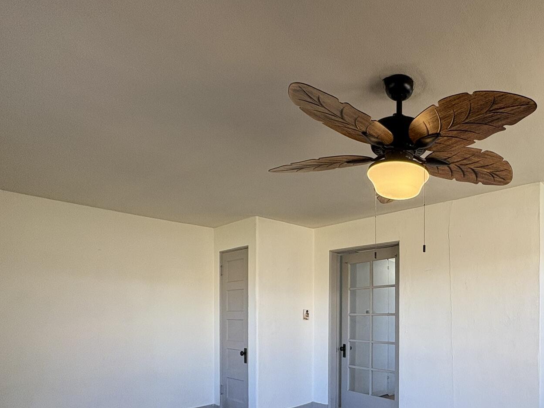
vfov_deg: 55.7
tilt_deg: +0.2
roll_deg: +0.2
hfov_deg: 69.8
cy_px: 311
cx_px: 397
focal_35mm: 23
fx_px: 361
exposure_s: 1/120
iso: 125
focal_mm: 2.22
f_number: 2.2
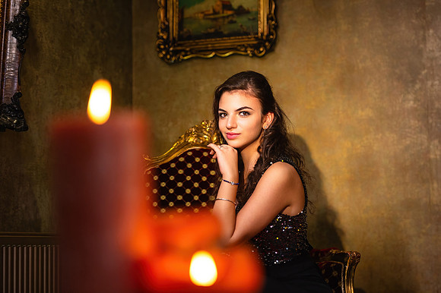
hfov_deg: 22.2
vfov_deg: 14.8
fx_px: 1126
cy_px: 146
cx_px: 220
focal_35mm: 92
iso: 2000
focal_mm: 92
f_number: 2.8
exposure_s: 1/400
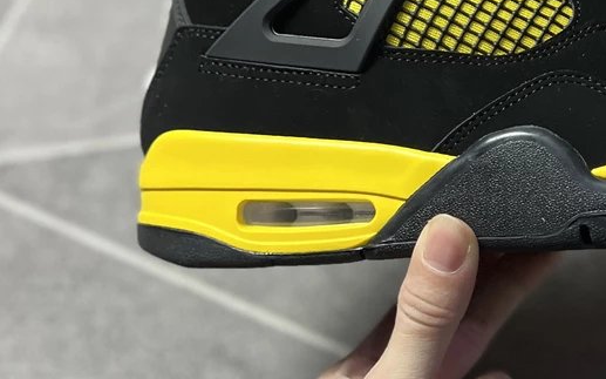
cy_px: 91
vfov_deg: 18.2
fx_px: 1172
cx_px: 502
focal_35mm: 71
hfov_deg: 28.2
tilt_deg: -59.6
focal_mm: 5.7
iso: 160
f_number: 1.5
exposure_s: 1/60
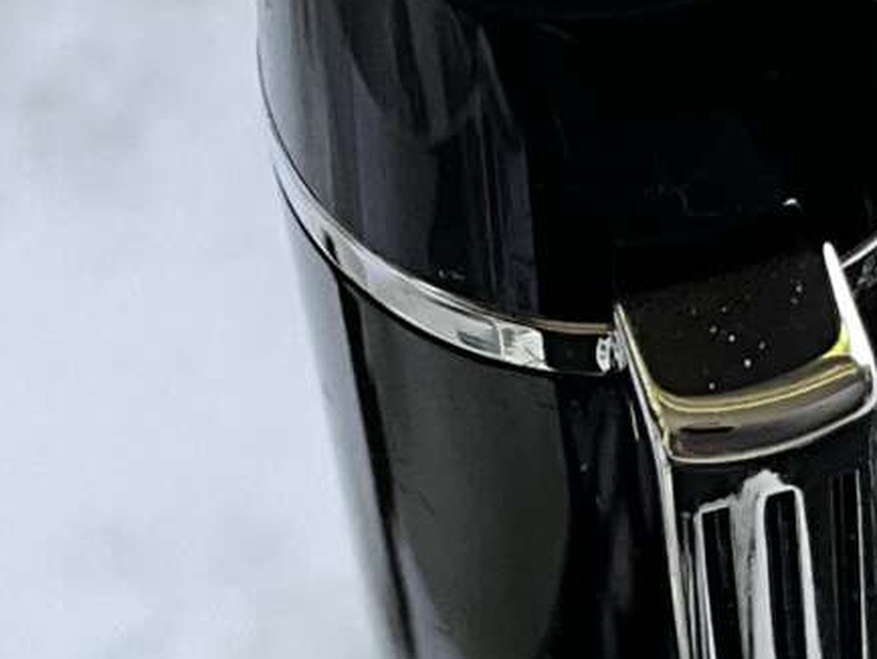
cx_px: 693
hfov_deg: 11.5
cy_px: 281
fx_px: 4335
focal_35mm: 171
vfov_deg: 8.7
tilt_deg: -57.5
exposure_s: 1/122
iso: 50
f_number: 1.8
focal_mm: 3
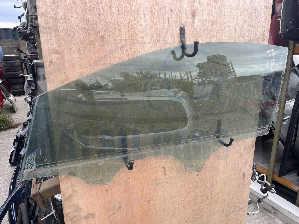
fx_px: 225
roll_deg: +0.5
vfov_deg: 53.1
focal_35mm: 26
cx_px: 150
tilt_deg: -15.4
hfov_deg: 67.3
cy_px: 112
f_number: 1.6
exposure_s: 1/504
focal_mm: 5.1
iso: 50
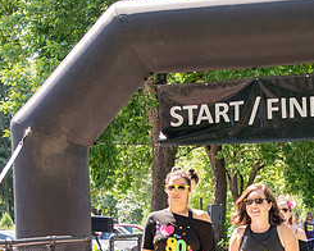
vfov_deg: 18.9
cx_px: 274
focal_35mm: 80
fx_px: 743
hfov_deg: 23.3
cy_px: 210
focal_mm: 24
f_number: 4
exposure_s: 1/400
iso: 500
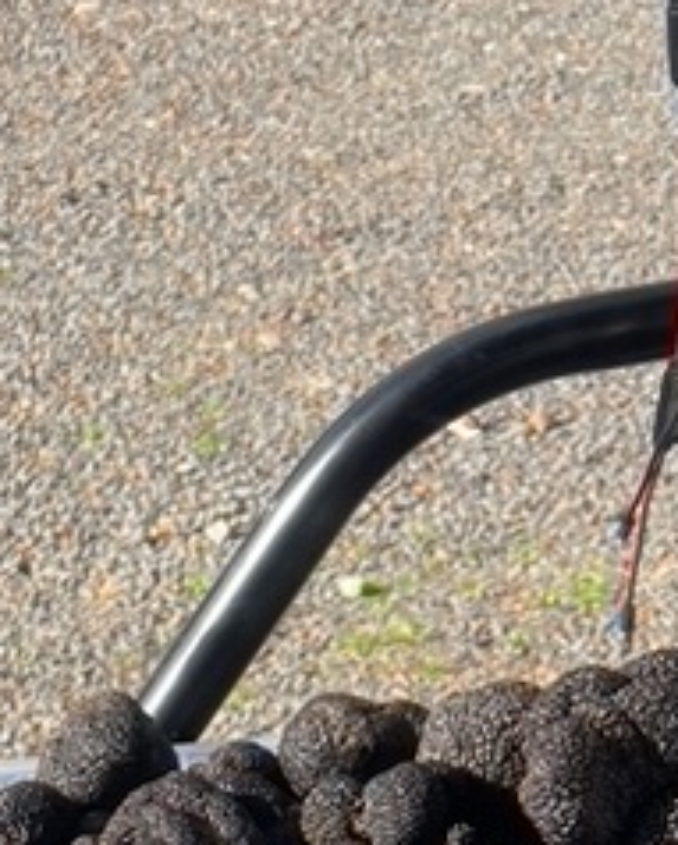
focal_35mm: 109
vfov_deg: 16.7
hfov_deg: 14.1
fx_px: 2729
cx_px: 469
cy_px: 1065
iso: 32
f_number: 1.6
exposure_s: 1/924
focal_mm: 4.2
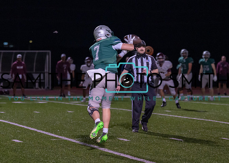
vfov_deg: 7.3
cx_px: 91
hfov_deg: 10.3
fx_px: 1276
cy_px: 78
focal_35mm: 196
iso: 2500
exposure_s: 1/1000
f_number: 2.8
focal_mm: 111
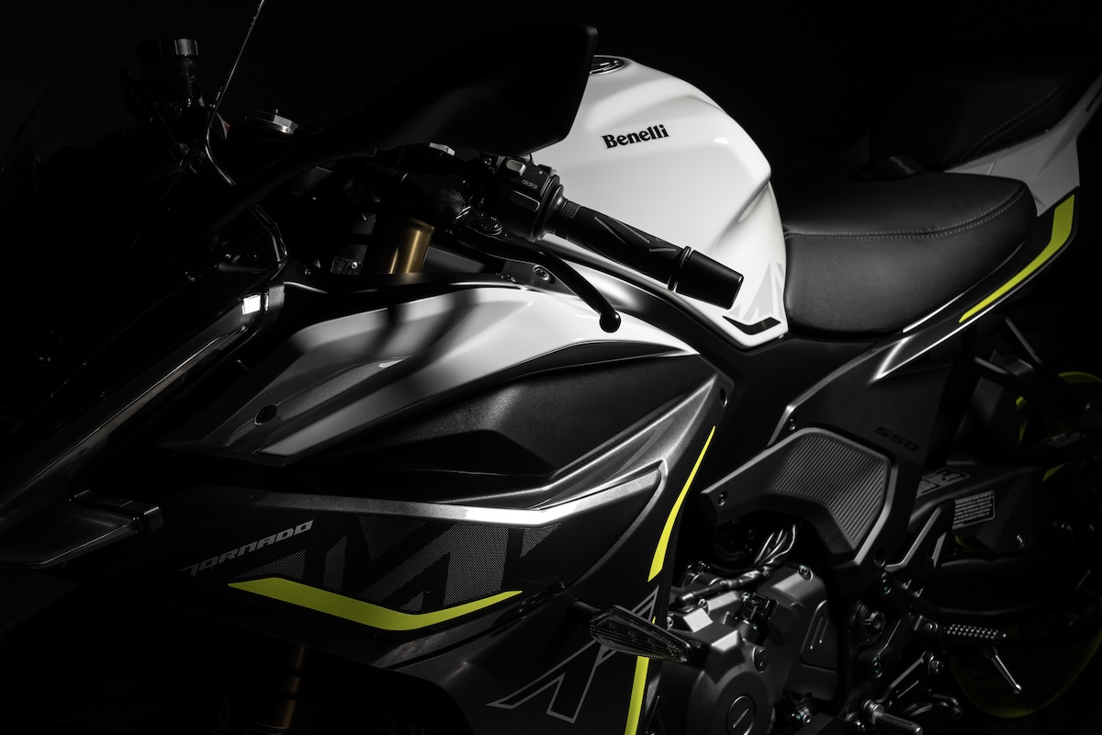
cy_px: 368
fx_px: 2051
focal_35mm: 67
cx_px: 551
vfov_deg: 20.3
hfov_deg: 30.1
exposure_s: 1/60
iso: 640
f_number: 10
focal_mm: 67
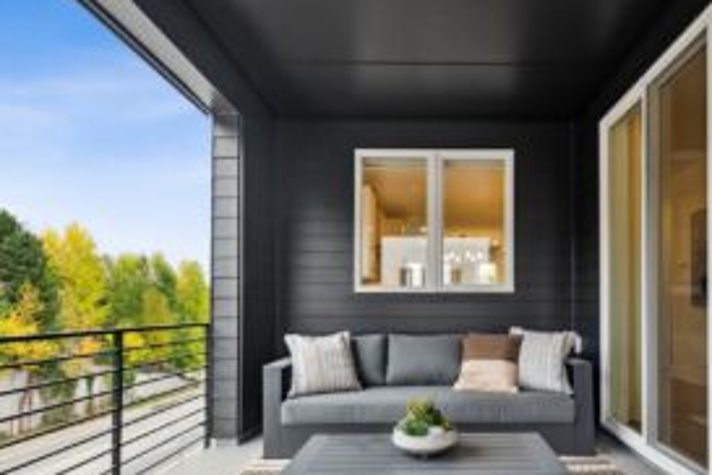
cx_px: 428
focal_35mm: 22
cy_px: 296
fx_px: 435
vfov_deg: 56.6
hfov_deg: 77.7
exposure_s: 1/15
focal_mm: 10
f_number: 8
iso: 200
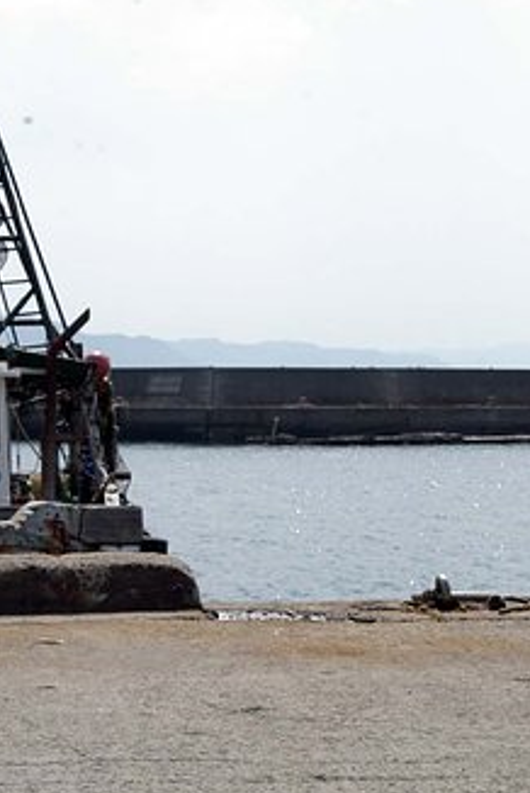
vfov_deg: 25.8
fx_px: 1714
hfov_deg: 17.5
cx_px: 158
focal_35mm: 78
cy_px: 552
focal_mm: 33
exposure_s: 1/250
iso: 200
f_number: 11
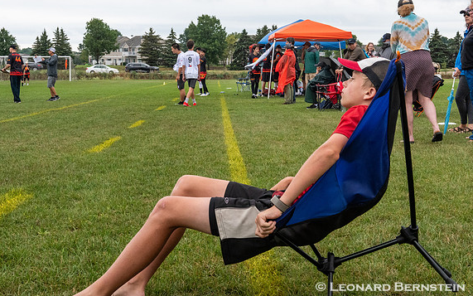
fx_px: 825
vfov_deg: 20.3
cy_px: 132
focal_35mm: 64
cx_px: 257
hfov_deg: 32.0
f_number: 11
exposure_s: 1/400
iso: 1600
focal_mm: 38
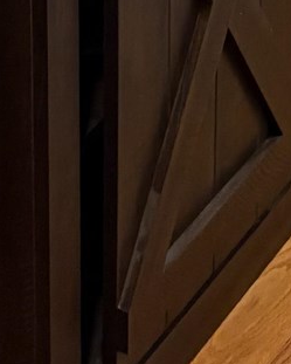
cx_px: 539
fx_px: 2023
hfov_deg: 7.9
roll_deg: +0.8
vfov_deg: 8.4
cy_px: -790
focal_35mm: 188
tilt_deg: -9.9
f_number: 1.6
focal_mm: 5.96
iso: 200
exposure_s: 1/60
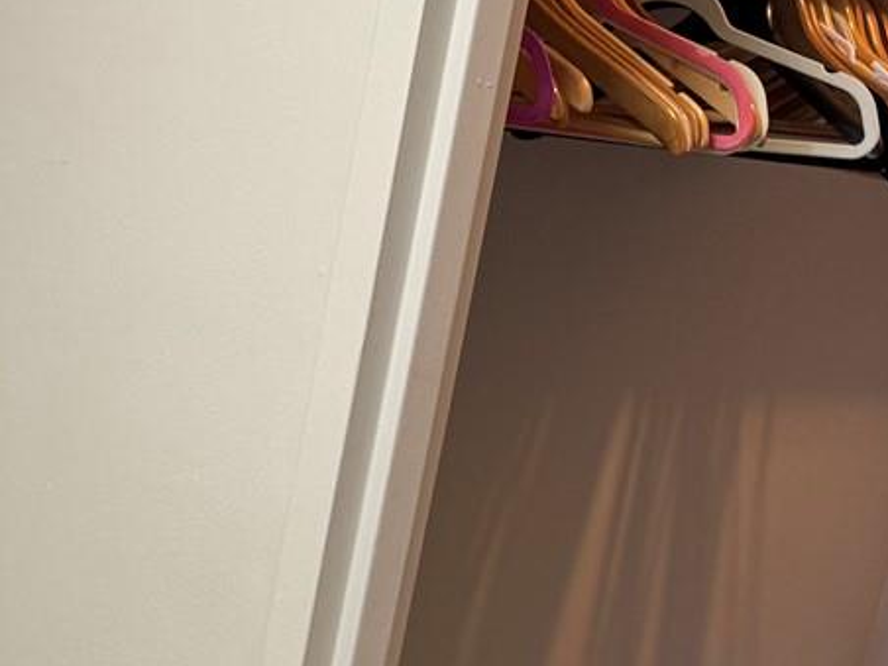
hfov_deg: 20.2
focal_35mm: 85
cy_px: 843
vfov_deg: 16.5
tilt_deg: -17.7
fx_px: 2180
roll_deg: -4.8
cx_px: -393
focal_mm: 6.76
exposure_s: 1/60
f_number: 1.78
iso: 125
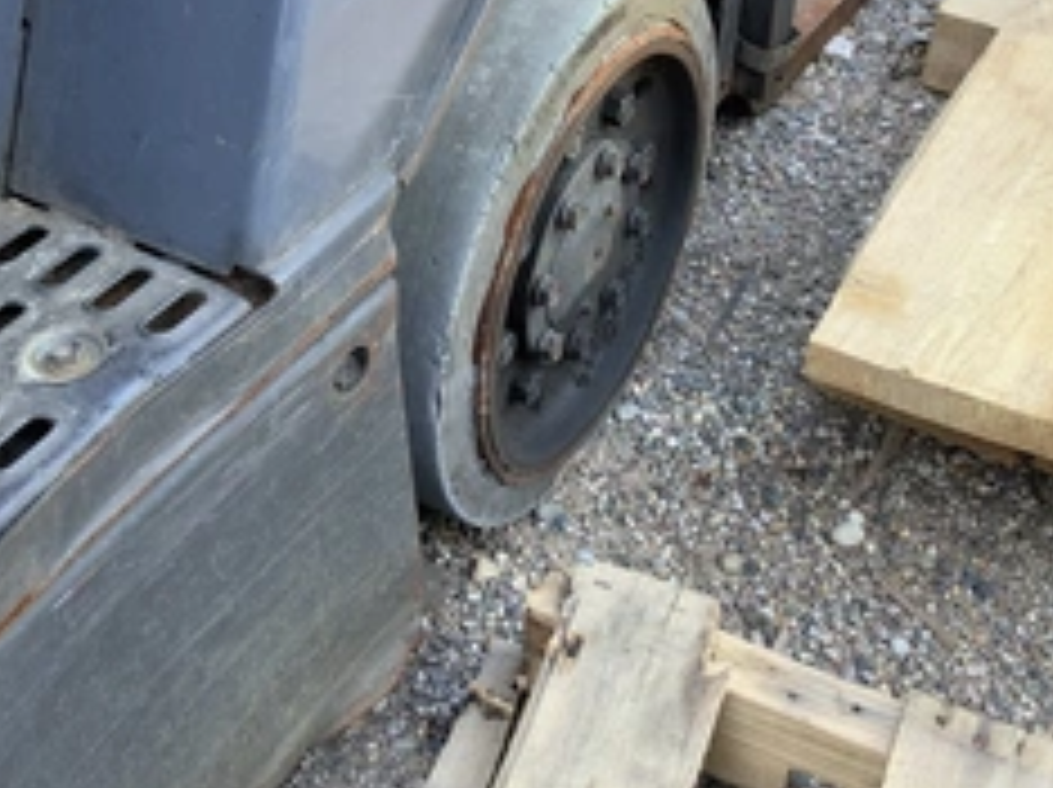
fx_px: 1611
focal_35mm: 53
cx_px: 540
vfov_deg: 27.0
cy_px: 180
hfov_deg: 36.2
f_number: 2.4
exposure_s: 1/100
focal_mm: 3.3
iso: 40
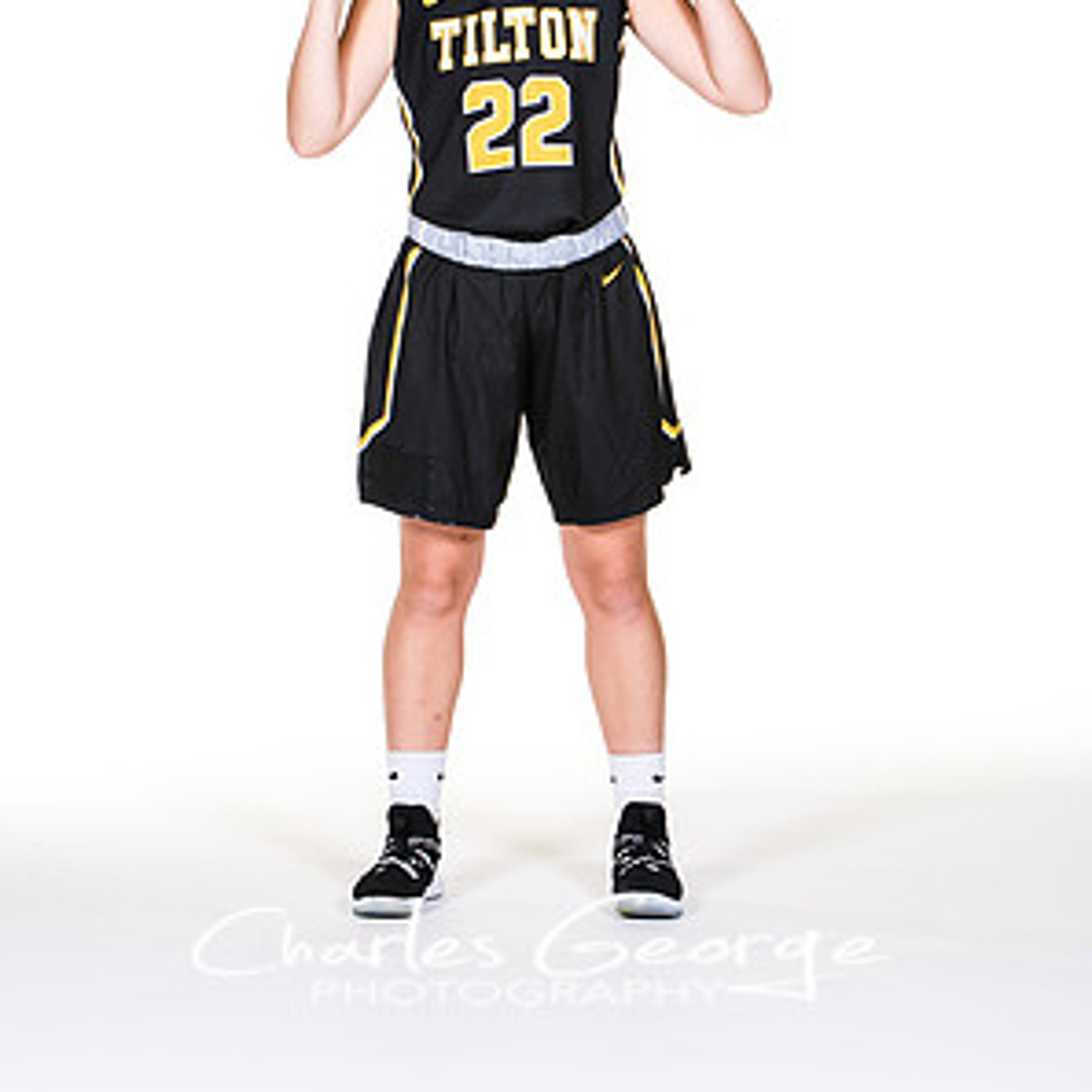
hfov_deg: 10.5
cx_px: 544
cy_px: 287
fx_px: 5925
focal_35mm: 166
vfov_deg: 10.5
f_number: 6.3
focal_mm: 86
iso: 200
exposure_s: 1/160
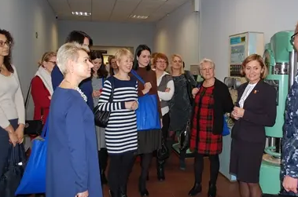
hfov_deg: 49.5
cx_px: 168
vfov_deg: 34.0
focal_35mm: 39
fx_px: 322
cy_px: 84
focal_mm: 22
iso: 400
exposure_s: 1/60
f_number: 4
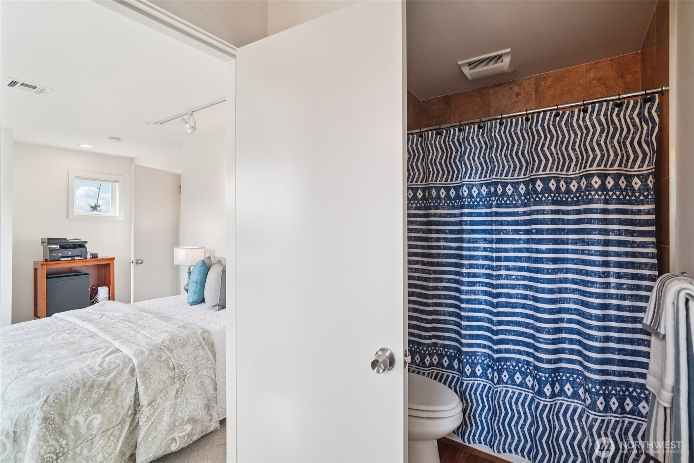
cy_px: 232
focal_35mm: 16
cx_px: 347
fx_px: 308
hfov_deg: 96.7
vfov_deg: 73.7
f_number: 8
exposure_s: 1/50
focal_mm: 16
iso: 1600
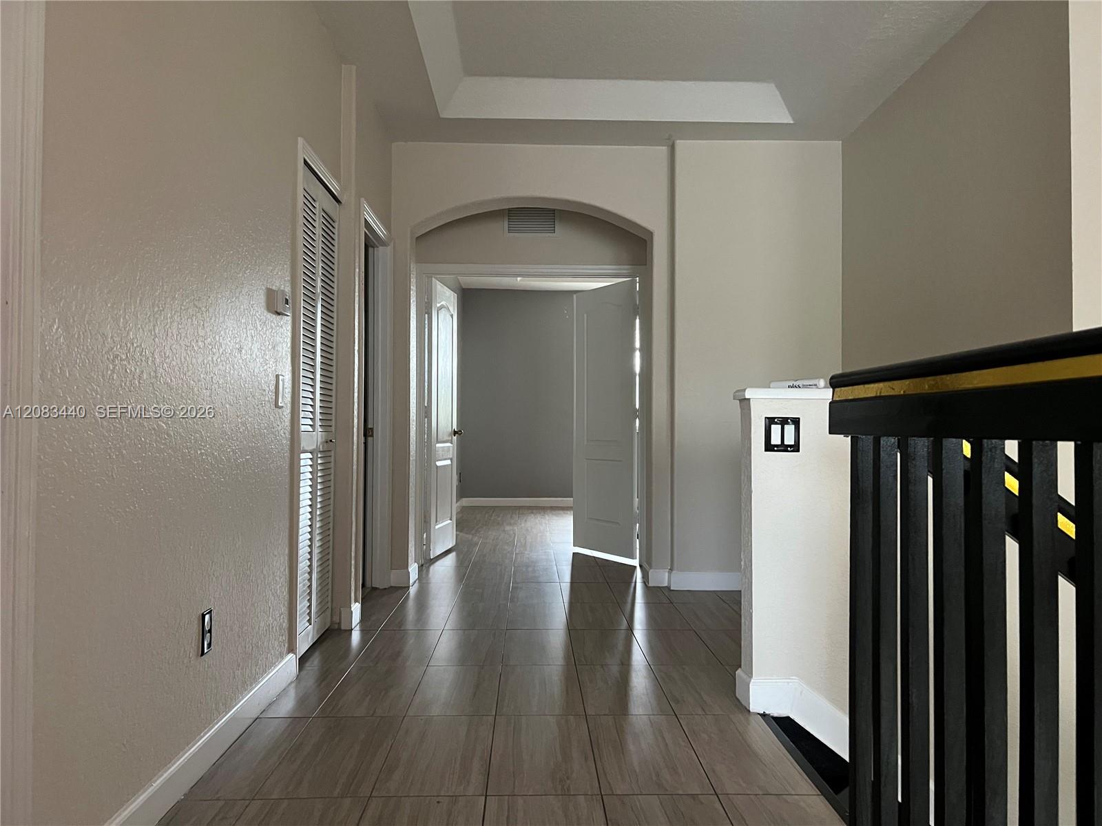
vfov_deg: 53.1
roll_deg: -0.4
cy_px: 413
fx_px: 828
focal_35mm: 26
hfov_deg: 67.3
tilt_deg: +1.0
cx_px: 551
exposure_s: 1/44
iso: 500
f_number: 1.5
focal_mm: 5.7
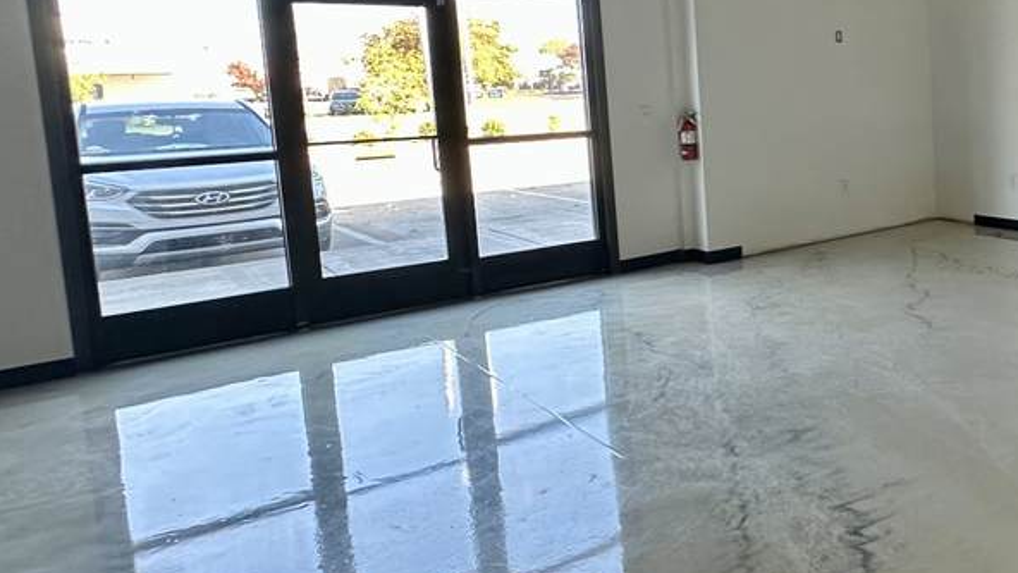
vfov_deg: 35.0
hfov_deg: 47.9
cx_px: 1042
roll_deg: +0.8
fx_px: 891
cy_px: 157
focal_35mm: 33
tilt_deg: -4.8
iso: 200
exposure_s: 1/120
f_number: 2.2
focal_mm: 2.22
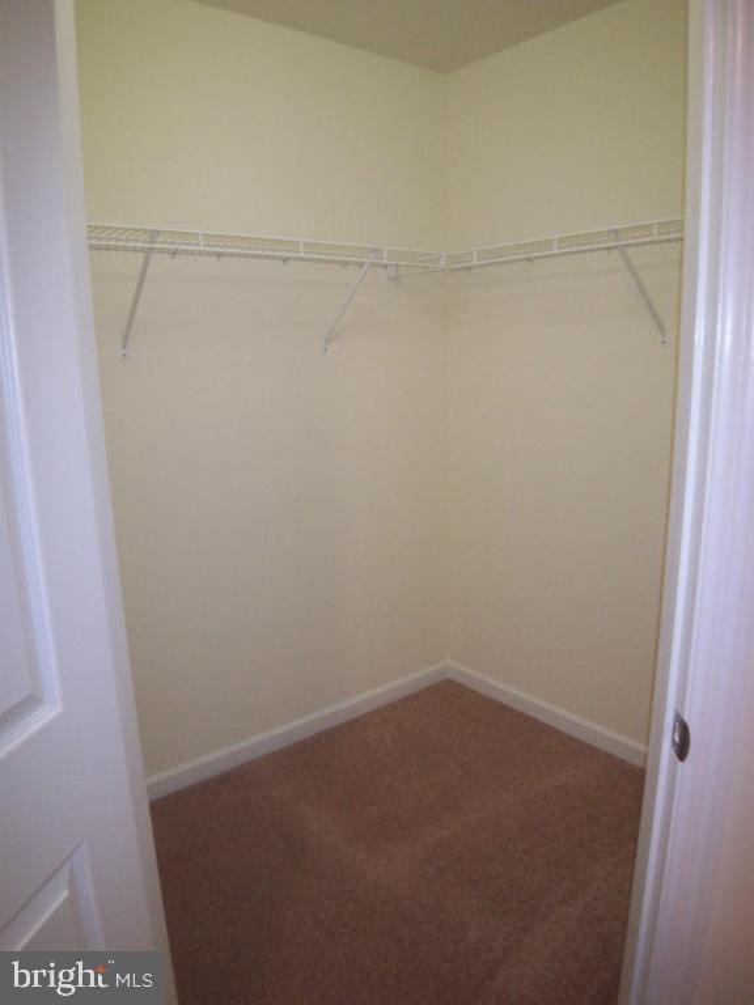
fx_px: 668
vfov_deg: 73.9
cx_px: 377
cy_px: 502
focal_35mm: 23
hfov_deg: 58.9
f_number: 2.8
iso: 125
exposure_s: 1/30
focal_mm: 3.8
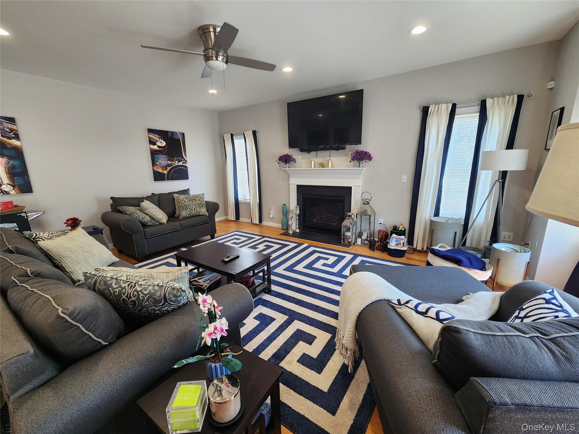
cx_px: 290
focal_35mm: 13
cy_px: 217
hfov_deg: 106.2
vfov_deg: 89.9
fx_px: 217
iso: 160
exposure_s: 1/60
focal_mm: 2.2
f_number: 2.2
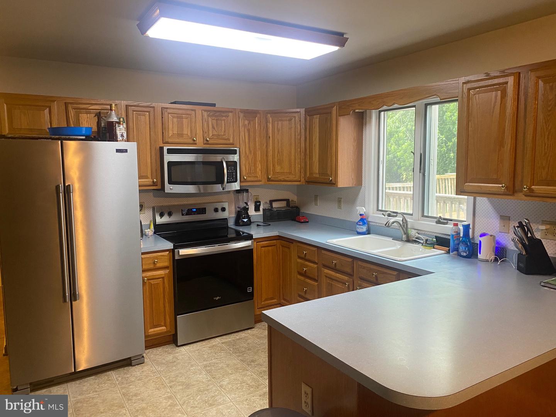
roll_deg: +0.2
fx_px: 418
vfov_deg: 53.1
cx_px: 278
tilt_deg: -7.1
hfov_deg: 67.3
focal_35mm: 26
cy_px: 208
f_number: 1.8
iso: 200
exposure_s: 1/60
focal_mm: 4.25
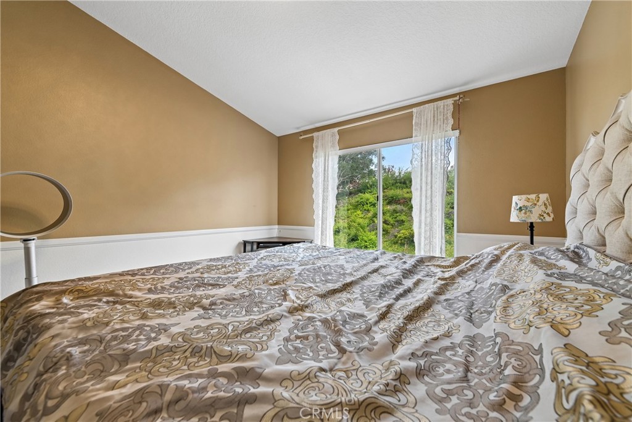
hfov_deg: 108.3
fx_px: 228
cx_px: 316
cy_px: 211
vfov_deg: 85.4
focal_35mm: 13
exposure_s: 1/10
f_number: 8
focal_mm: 13
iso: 250
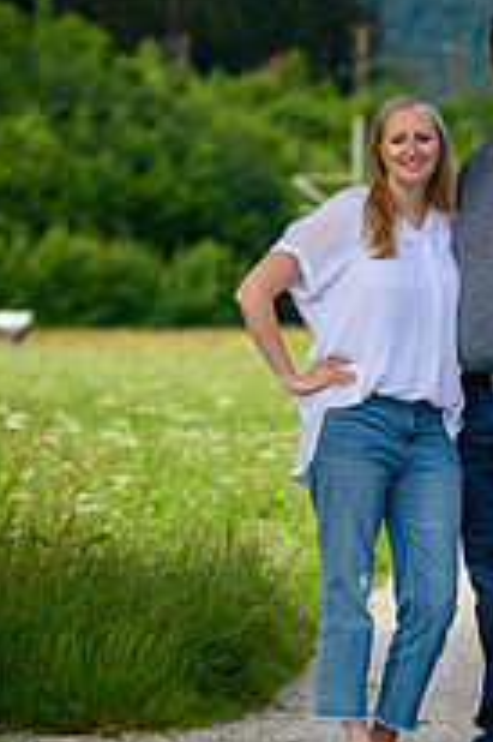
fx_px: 5391
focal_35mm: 262
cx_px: 462
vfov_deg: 7.9
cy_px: 263
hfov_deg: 5.2
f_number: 4
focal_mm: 120
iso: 125
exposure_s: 1/1000
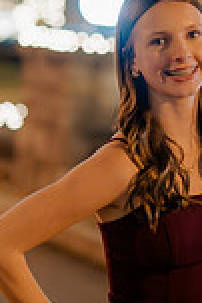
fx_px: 1251
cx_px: 136
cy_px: 88
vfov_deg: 13.7
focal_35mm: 149
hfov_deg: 9.2
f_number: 1.4
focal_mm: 50
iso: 2500
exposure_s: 1/200
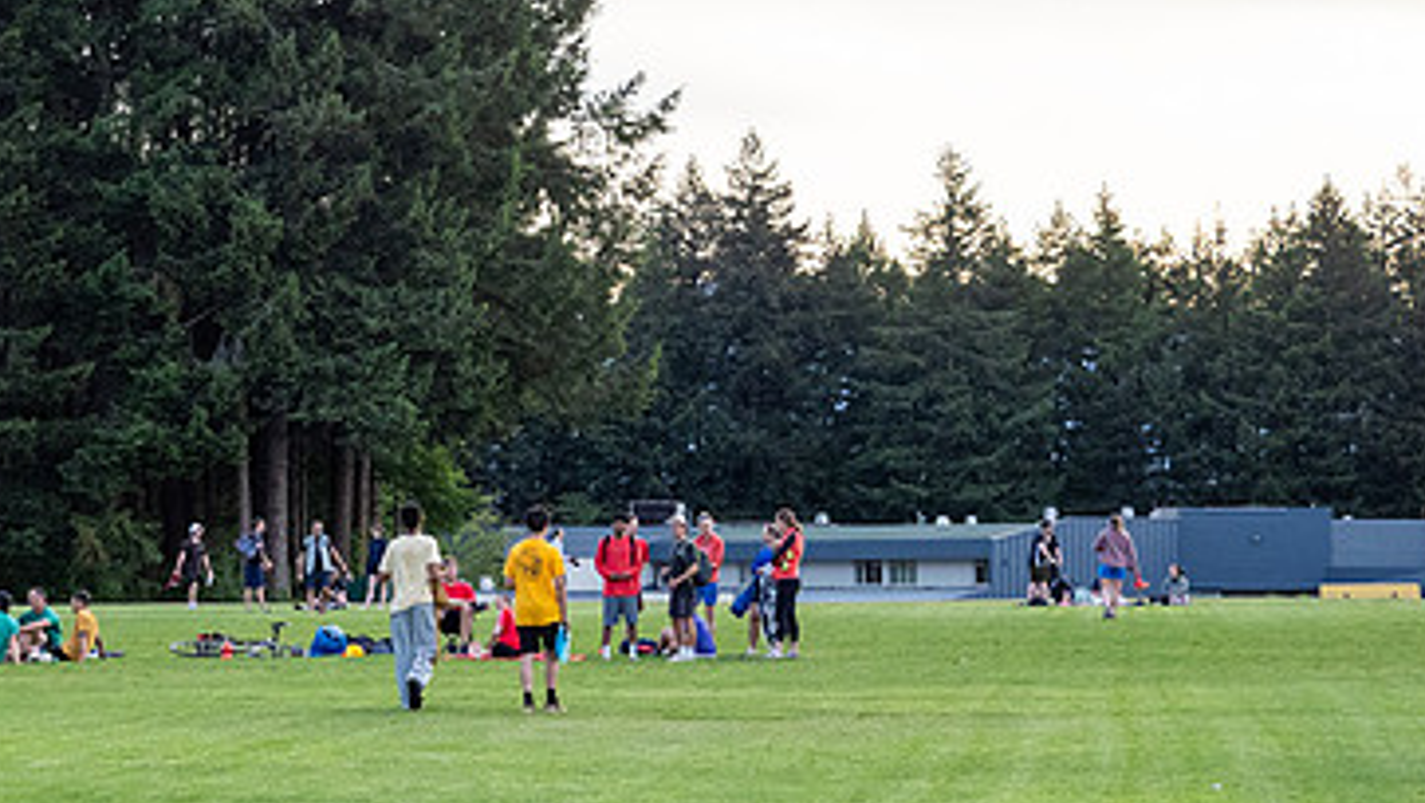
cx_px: 480
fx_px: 5670
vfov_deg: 8.1
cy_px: 112
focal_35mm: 150
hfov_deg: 14.3
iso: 1000
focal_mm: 43
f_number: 2.8
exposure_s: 1/800
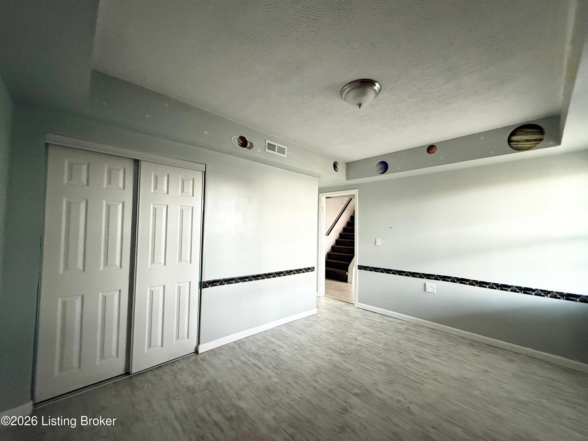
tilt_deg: +1.5
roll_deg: -1.3
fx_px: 238
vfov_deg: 85.7
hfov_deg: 102.1
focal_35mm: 14
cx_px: 294
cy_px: 220
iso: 640
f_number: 2.2
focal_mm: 2.22
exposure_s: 1/60
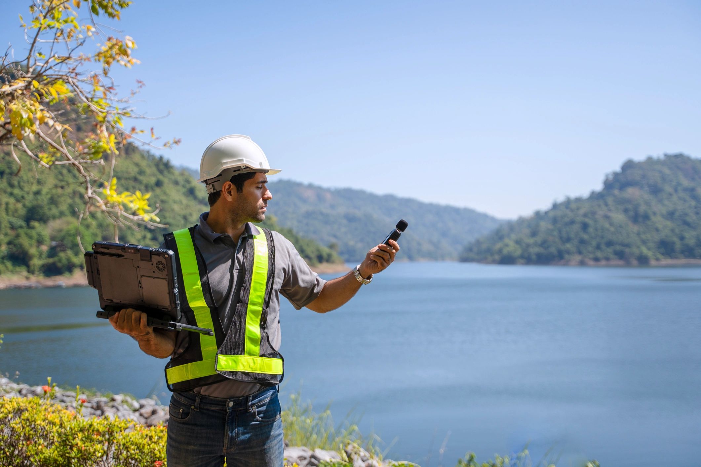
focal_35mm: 45
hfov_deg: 43.6
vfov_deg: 29.9
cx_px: 350
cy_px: 234
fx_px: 876
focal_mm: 45
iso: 200
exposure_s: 1/3200
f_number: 2.8
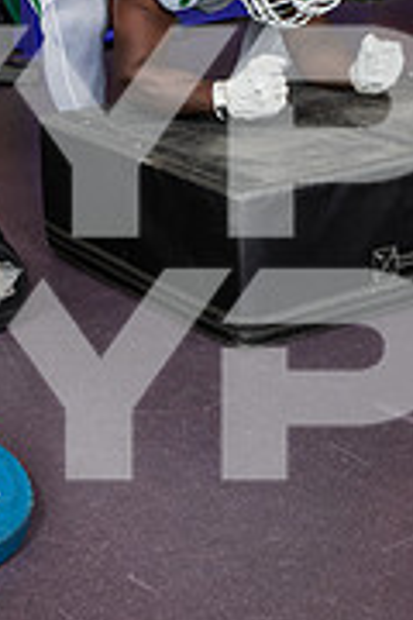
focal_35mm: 95
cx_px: 189
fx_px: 1635
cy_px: 134
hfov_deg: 14.4
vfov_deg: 21.2
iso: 800
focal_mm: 38
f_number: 7.1
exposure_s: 1/250
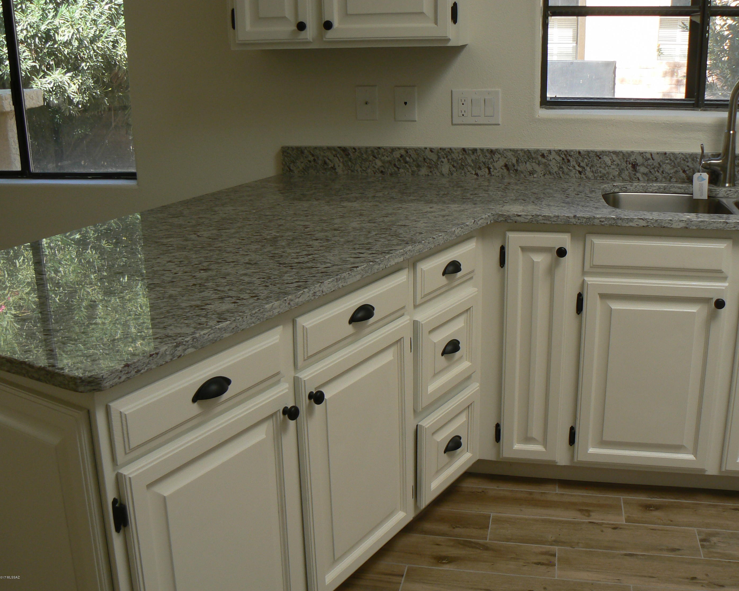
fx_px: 831
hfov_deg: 47.9
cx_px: 394
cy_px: 296
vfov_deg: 39.2
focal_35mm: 38
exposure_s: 1/100
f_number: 4.5
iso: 80
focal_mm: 6
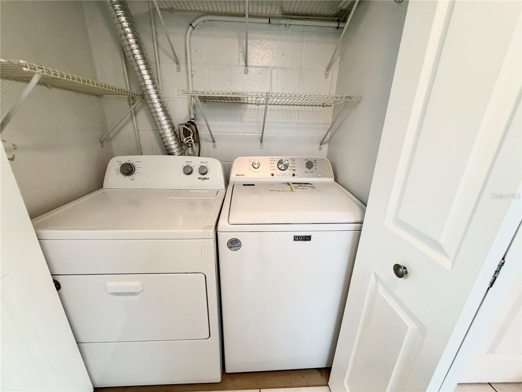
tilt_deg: -19.4
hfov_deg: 102.1
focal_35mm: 14
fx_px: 211
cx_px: 261
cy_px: 196
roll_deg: -1.2
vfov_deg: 85.7
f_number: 2.2
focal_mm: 2.22
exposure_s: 1/60
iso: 500
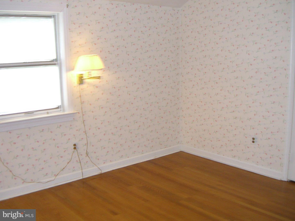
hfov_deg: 49.0
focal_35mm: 38
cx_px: 148
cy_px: 110
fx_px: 324
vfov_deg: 37.7
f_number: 2.8
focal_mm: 7.9
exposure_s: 1/60
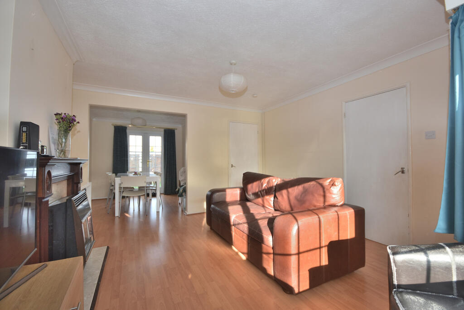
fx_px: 193
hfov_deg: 100.4
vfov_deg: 77.3
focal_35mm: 15
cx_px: 232
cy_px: 155
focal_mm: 10
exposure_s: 1/160
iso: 220
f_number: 4.5
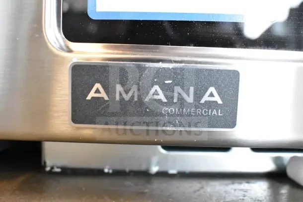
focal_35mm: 36
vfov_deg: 36.9
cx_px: 152
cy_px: 101
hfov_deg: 53.1
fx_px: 303
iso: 6400
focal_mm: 24
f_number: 5
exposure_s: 1/100
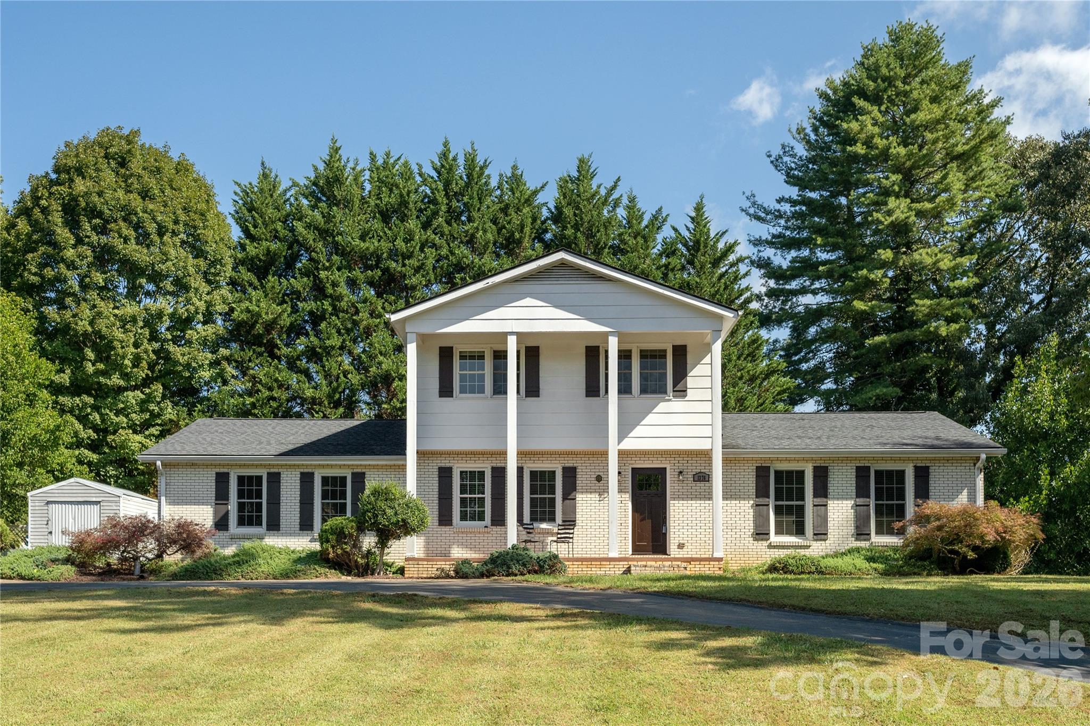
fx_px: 908
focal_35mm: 30
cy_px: 363
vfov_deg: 43.6
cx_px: 545
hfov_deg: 61.9
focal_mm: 30
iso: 320
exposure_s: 1/1600
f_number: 7.1
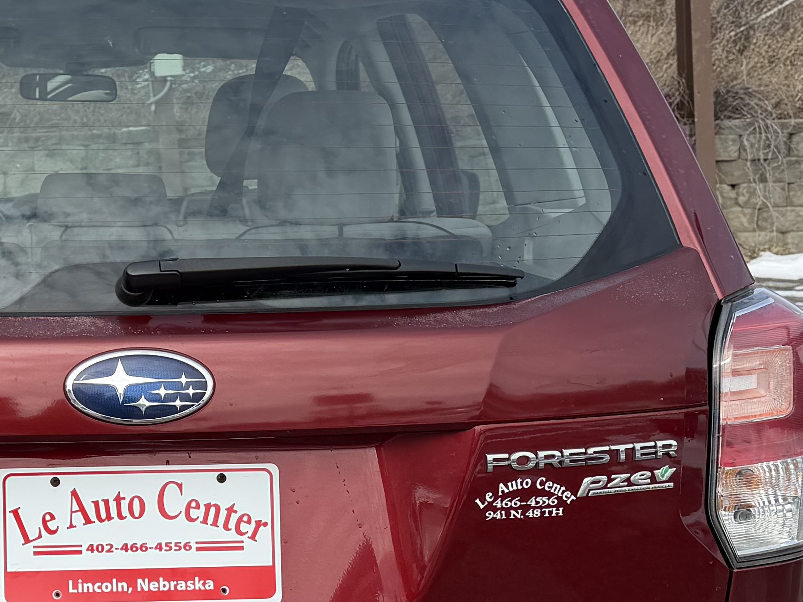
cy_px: 455
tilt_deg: -12.8
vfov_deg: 18.5
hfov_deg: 24.3
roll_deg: +6.7
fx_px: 1832
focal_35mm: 79
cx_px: 163
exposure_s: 1/2370
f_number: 1.78
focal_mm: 6.76
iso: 80
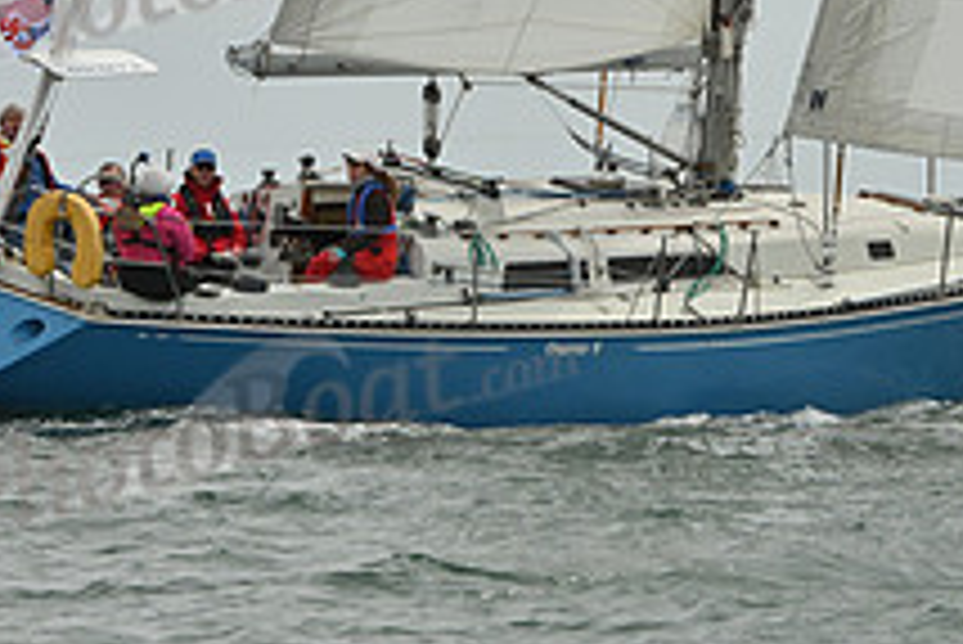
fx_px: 10867
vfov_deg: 3.4
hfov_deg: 5.1
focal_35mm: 406
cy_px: 128
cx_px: 814
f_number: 14
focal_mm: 150
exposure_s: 1/800
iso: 320
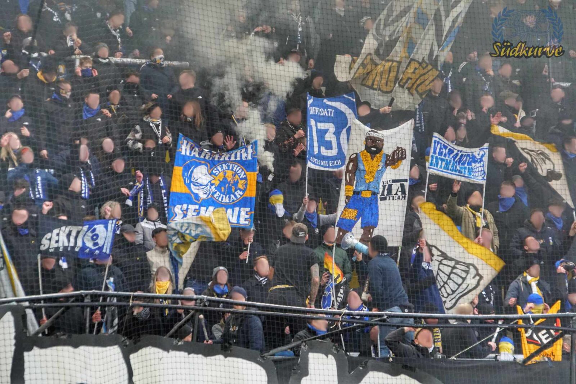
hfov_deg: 12.5
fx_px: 2640
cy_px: 192
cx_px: 288
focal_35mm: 165
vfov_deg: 8.3
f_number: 5.6
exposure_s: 1/200
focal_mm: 110
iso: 4000
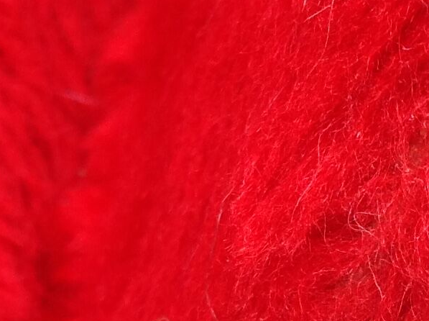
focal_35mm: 152
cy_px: 289
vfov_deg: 9.7
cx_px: 214
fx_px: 1881
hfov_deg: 13.0
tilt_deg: -74.5
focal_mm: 4.28
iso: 50
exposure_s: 1/129
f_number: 2.4
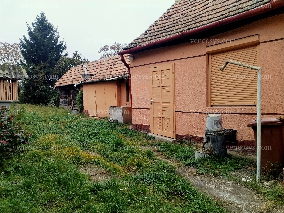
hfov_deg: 61.7
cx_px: 142
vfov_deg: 48.2
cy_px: 106
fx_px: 238
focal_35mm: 29
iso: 100
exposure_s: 1/241
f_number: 1.8
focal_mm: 4.75
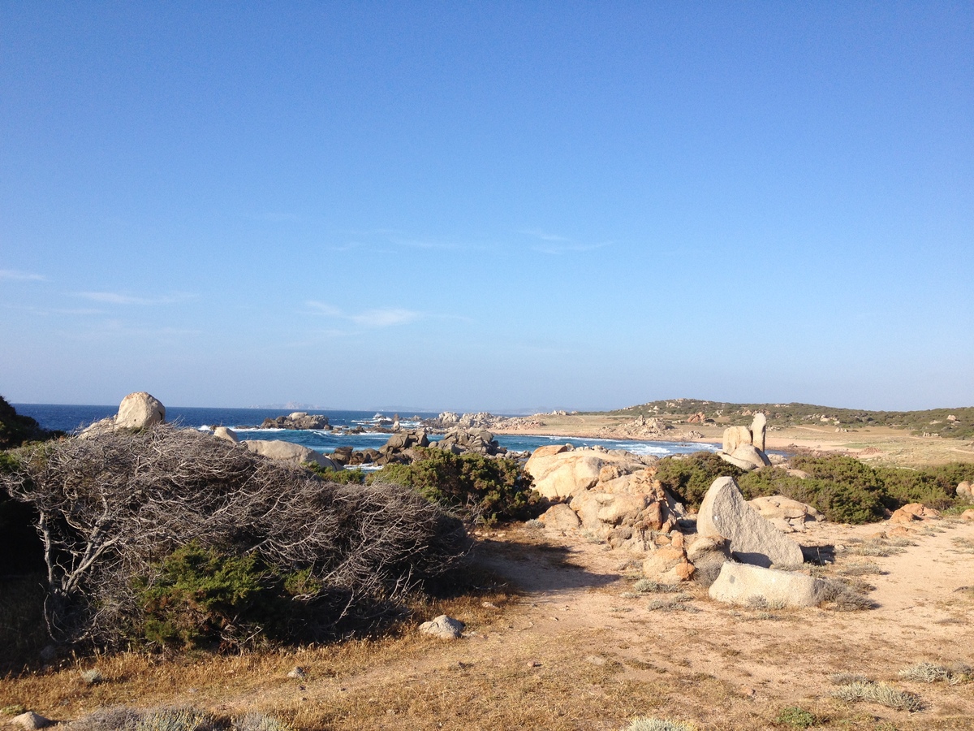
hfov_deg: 52.6
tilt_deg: +0.6
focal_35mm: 35
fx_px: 985
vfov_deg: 40.7
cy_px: 366
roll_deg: -1.2
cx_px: 487
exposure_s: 1/1416
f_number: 2.4
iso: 50
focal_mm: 4.28
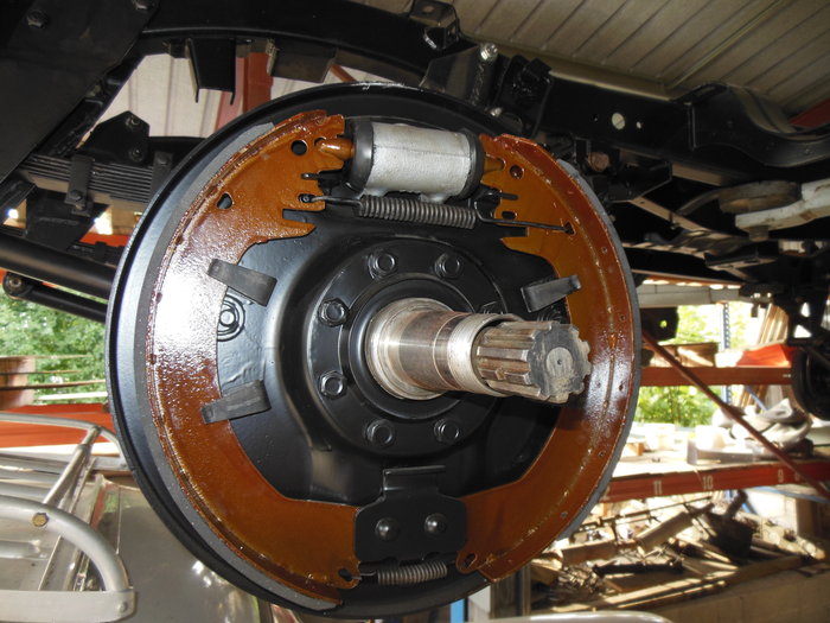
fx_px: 599
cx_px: 415
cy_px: 312
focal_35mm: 25
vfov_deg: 54.9
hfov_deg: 69.4
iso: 125
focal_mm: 4.5
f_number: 3.2
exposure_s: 1/25
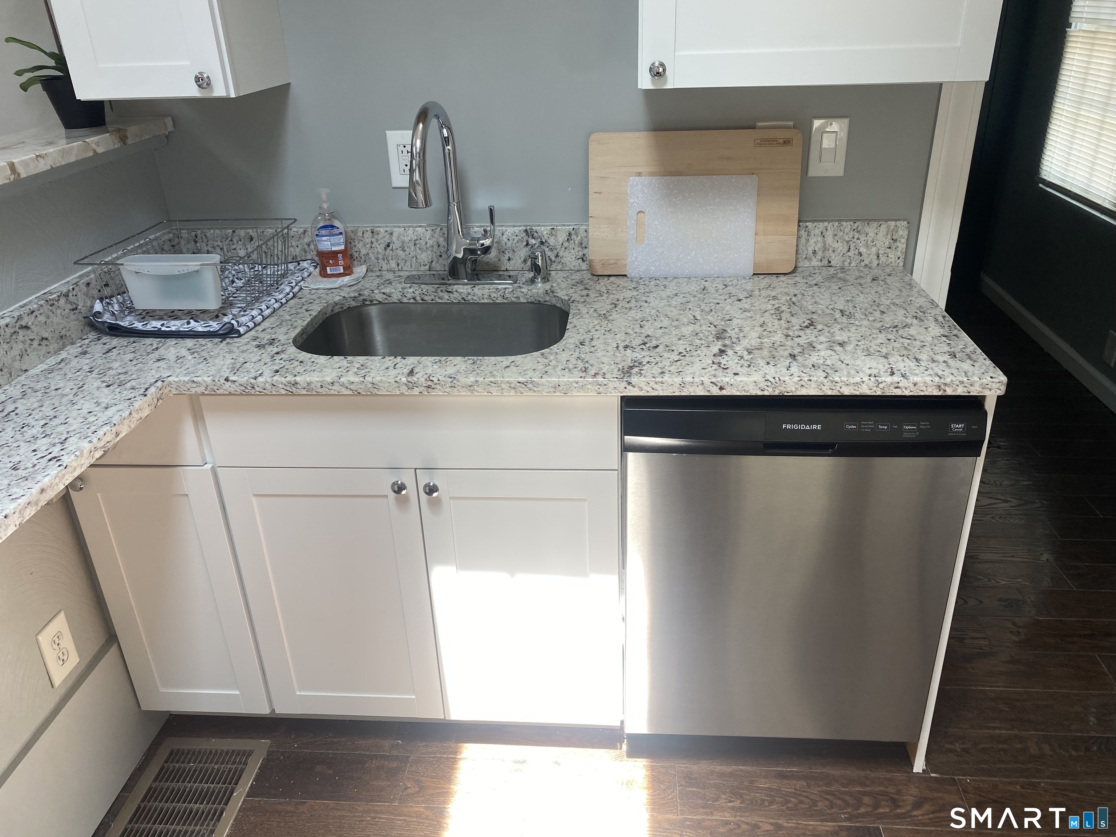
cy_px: 418
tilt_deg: -26.8
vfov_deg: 53.1
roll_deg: +1.6
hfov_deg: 67.3
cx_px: 558
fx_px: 838
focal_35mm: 26
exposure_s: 1/120
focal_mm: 4.25
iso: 64
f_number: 1.8
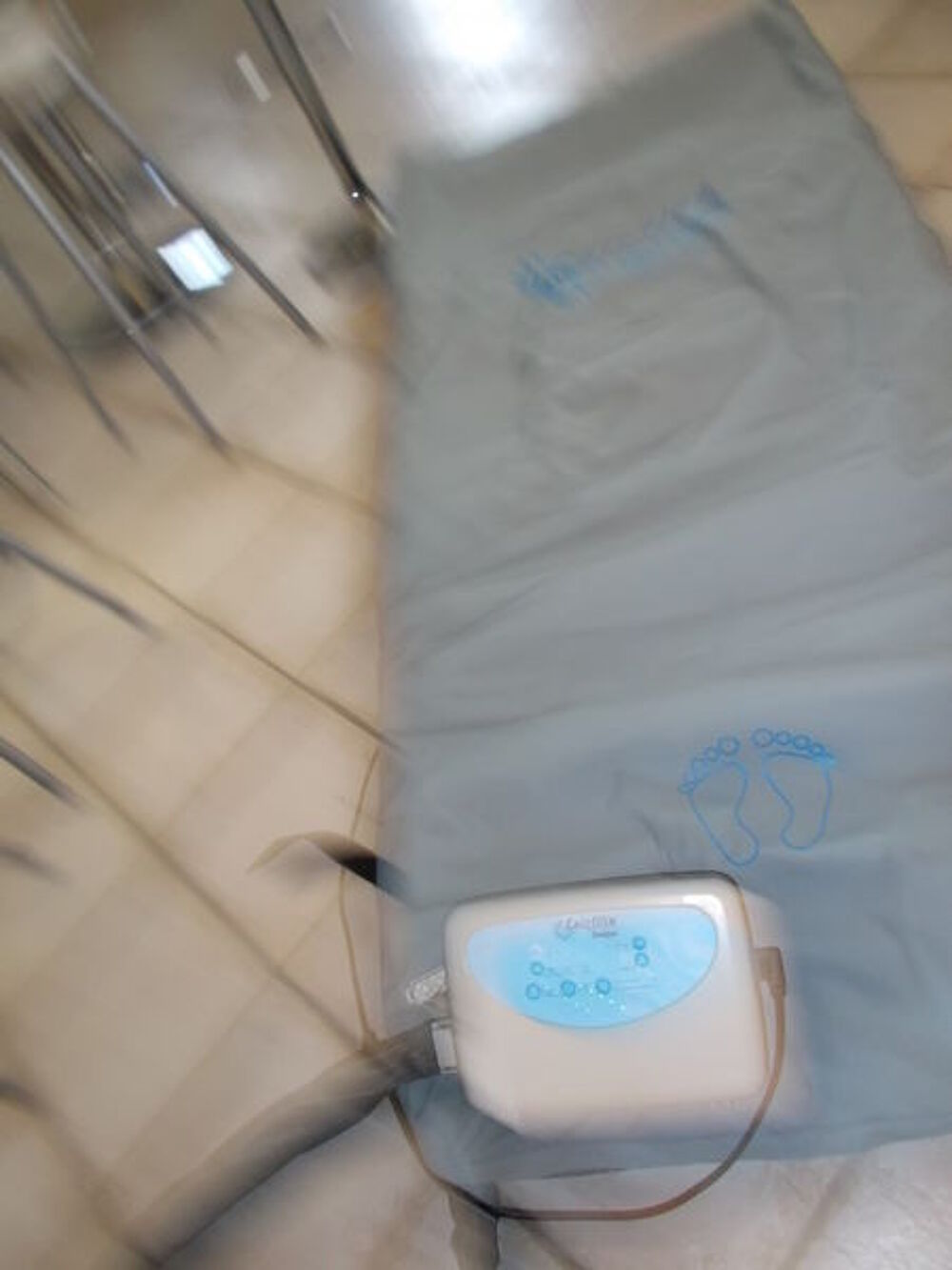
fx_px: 953
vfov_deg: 67.3
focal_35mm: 26
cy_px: 635
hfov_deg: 53.1
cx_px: 476
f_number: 3.2
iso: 200
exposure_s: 1/25
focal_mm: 4.6
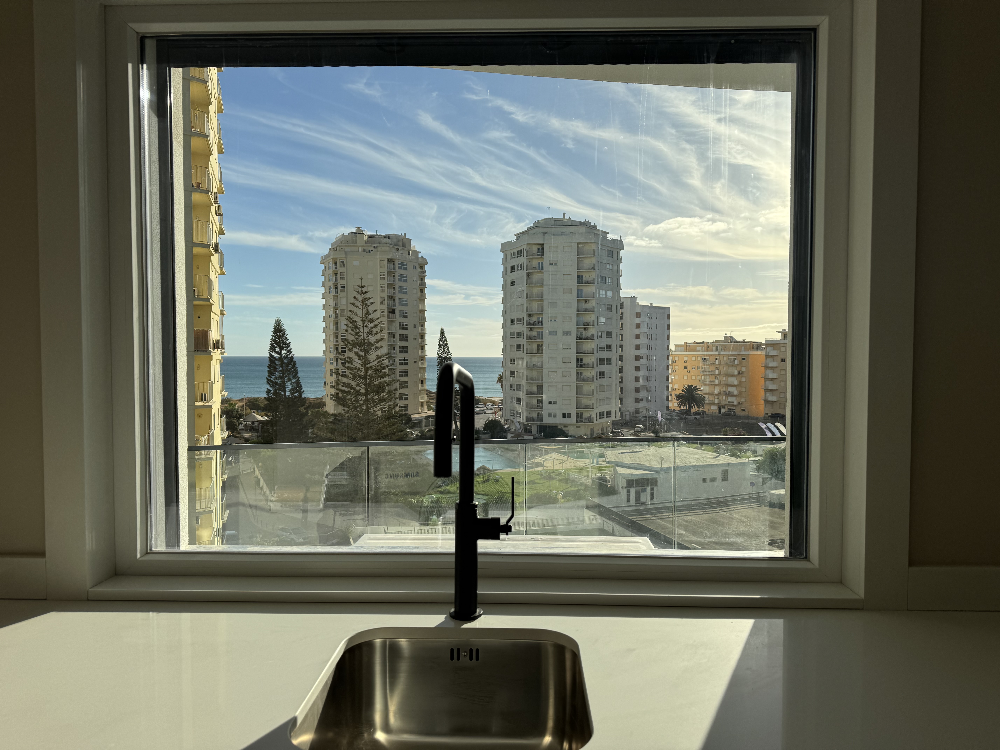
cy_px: 375
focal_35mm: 24
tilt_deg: -1.6
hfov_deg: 71.6
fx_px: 693
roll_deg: +0.6
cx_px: 500
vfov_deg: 56.8
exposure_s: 1/6410
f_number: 1.78
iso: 80
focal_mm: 6.76
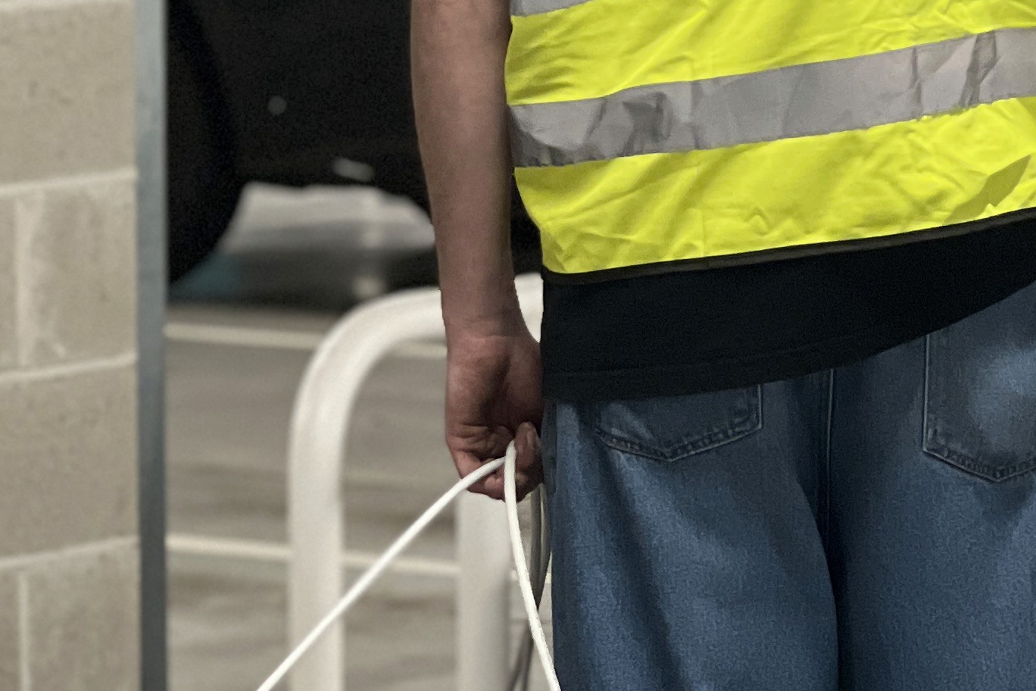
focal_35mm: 236
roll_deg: -0.1
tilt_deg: -4.2
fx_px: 6791
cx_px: 453
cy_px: 236
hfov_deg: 8.7
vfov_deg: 5.8
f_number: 2.8
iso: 320
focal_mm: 9
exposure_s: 1/33
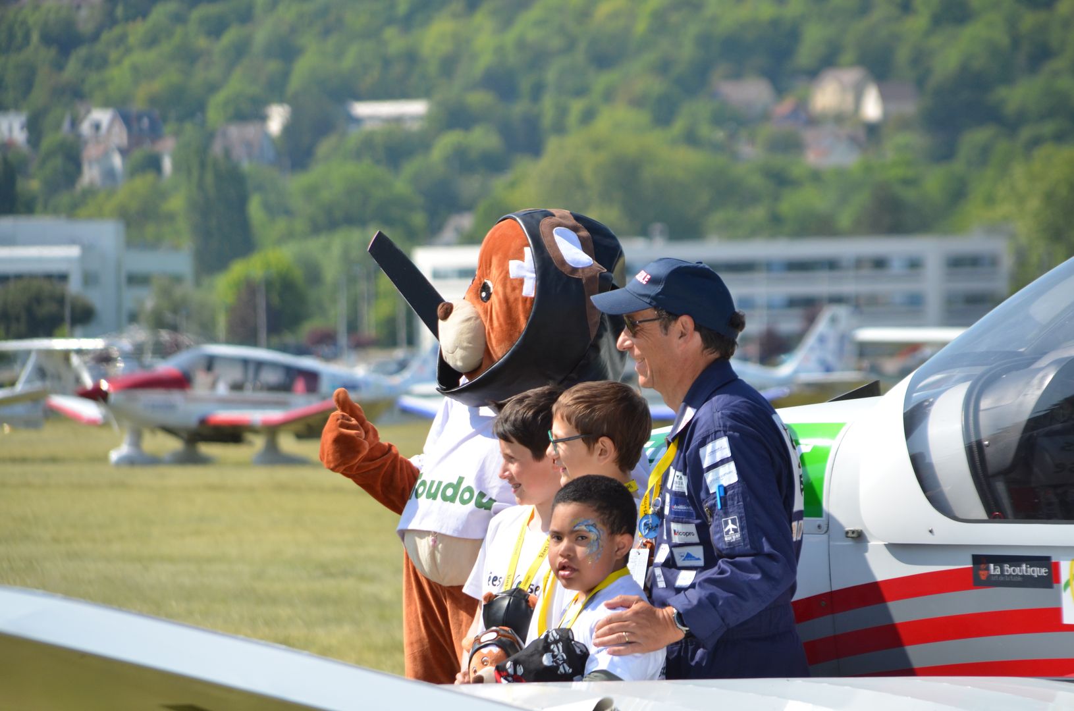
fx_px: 8931
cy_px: 356
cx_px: 537
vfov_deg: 4.6
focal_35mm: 300
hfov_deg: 6.9
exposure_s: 1/1250
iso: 400
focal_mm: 200
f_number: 6.3
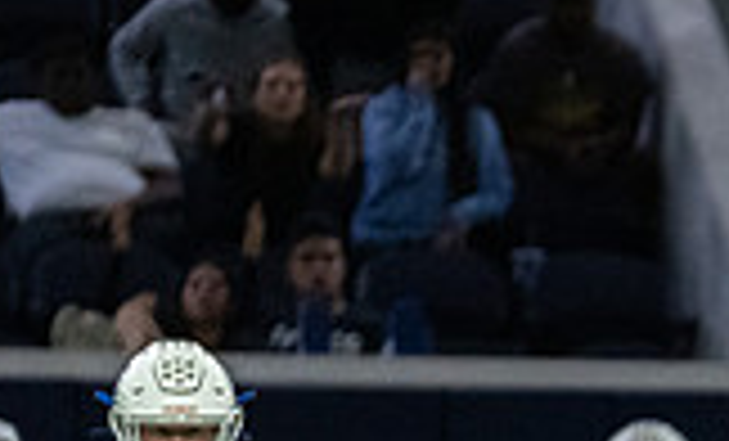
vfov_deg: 1.2
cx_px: 1101
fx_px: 21541
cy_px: 906
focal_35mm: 1094
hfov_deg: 1.9
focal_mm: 200
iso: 4000
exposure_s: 1/1250
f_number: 2.8
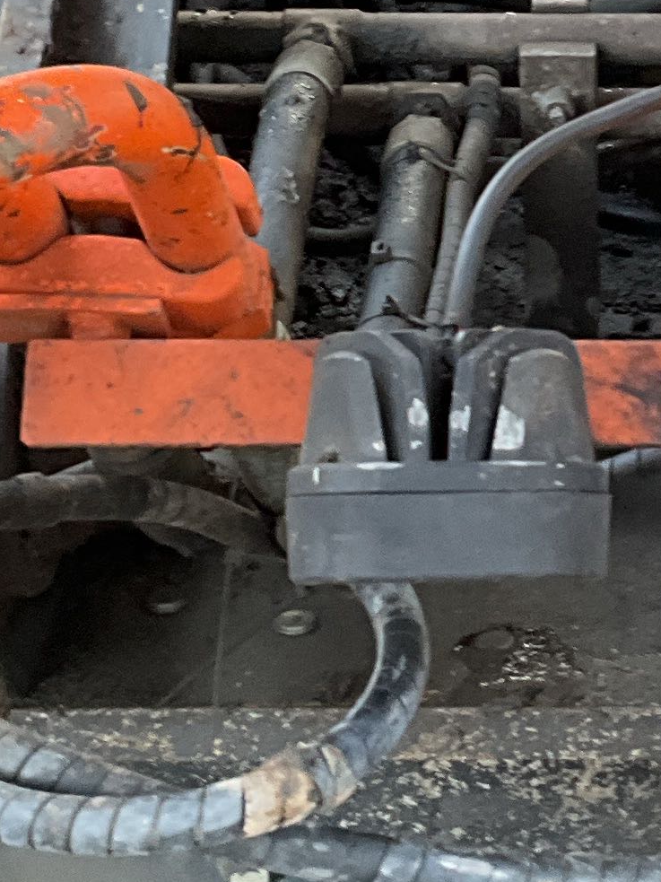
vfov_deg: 16.4
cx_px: 666
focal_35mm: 119
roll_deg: +0.1
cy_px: 174
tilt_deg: -15.9
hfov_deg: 12.3
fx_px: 3030
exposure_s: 1/60
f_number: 1.8
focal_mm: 3
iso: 100
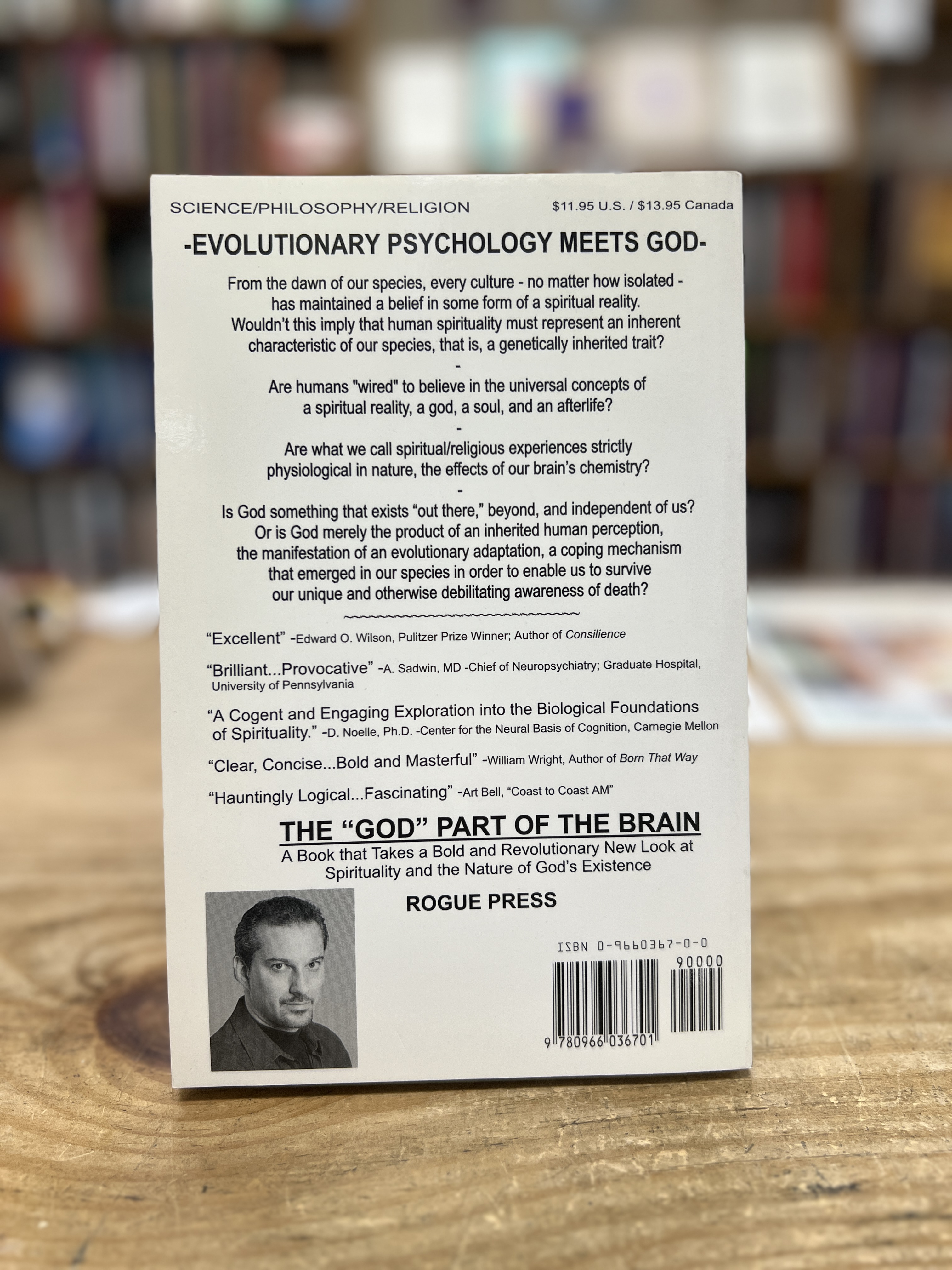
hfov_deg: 53.1
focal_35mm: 26
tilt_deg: -14.9
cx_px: 476
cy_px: 635
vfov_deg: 67.3
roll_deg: +1.4
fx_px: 953
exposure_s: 1/60
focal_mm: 5.7
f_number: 1.5
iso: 80
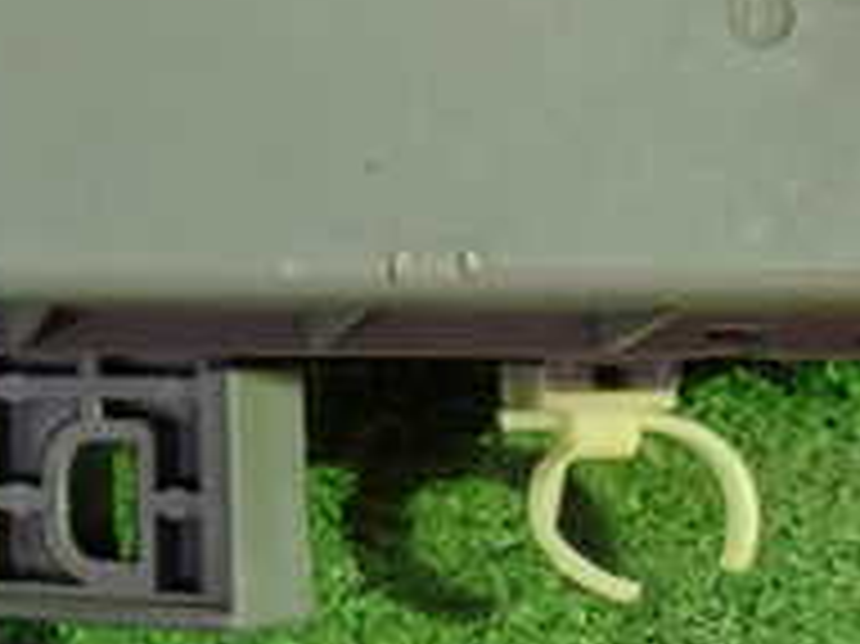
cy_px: -212
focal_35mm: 138
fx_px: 3426
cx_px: -14
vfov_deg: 10.5
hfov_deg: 14.1
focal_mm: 7.84
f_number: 2.9
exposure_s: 1/30
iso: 800
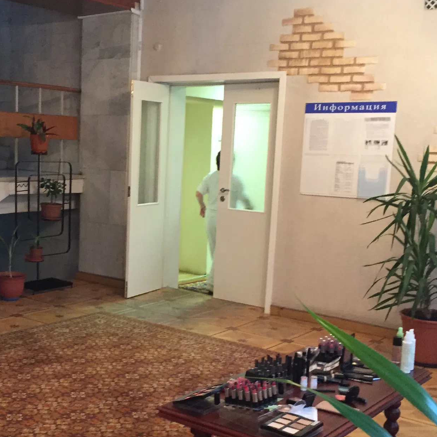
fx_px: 714
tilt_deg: -8.8
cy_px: 260
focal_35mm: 50
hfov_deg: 33.5
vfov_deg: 33.9
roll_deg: -2.9
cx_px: 124
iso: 250
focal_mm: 4.15
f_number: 2.2
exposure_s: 1/25
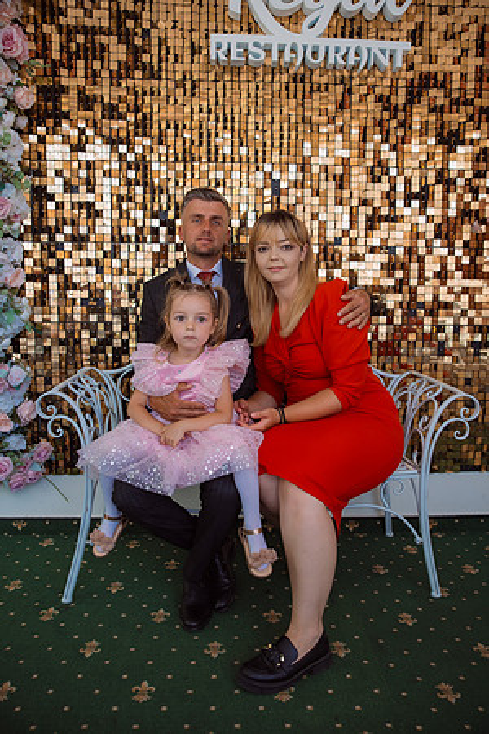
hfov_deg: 49.6
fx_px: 530
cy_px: 367
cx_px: 244
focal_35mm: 26
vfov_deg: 69.4
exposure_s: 1/250
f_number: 3.2
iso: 640
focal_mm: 26
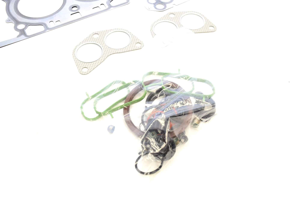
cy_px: 103
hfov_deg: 57.2
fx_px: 283
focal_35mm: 33
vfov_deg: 40.0
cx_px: 154
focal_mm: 22
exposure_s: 1/125
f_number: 5.6
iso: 400
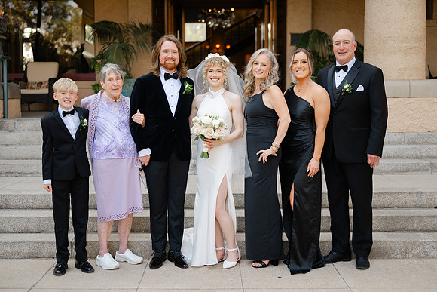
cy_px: 146
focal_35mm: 50
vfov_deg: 27.0
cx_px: 218
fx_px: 607
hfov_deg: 39.6
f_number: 2
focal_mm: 50
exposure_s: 1/320
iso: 64
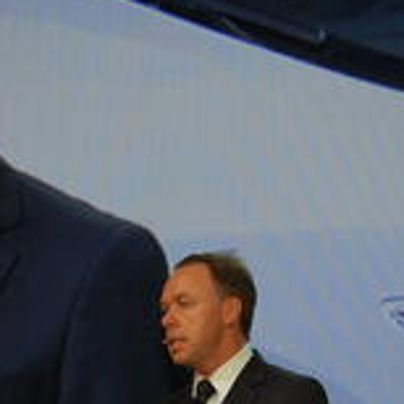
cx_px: 247
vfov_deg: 8.0
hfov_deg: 8.0
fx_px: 2892
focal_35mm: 219
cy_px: 294
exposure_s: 1/125
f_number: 5.6
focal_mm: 66
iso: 200
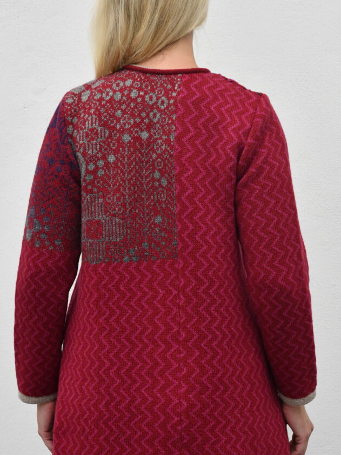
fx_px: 1576
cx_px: 167
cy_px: 222
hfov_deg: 12.4
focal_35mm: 120
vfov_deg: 16.4
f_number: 11
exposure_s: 1/500
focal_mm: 70
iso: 1600
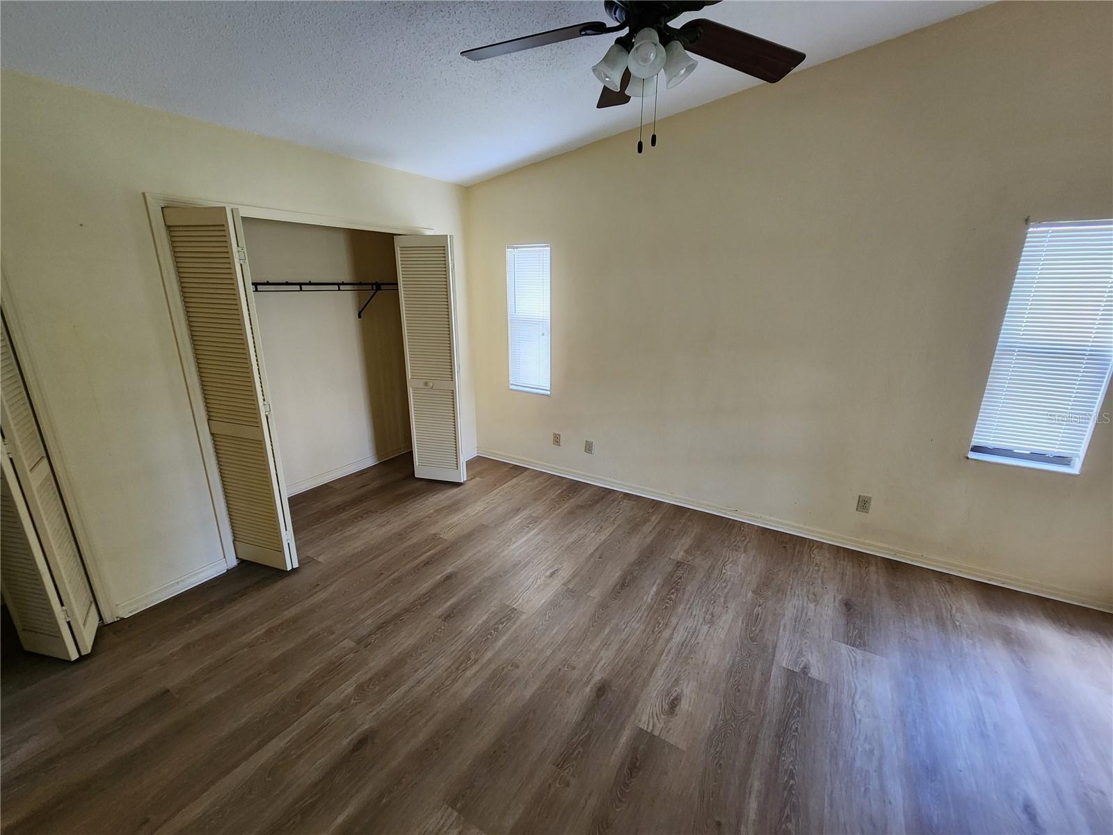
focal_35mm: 13
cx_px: 556
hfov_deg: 106.2
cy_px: 418
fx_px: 418
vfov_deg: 89.9
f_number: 2.2
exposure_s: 1/30
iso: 320
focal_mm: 2.2
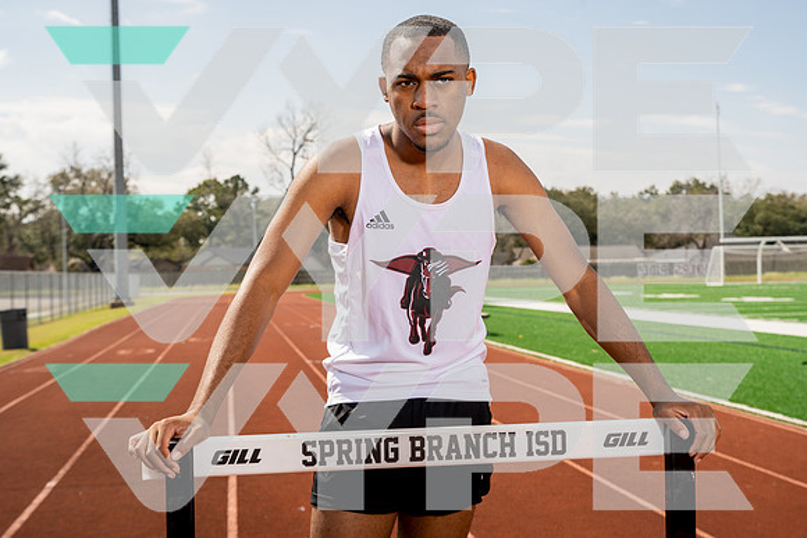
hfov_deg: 36.2
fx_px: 1233
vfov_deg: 24.6
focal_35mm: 55
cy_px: 269
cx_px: 404
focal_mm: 55
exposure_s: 1/250
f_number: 8
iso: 100
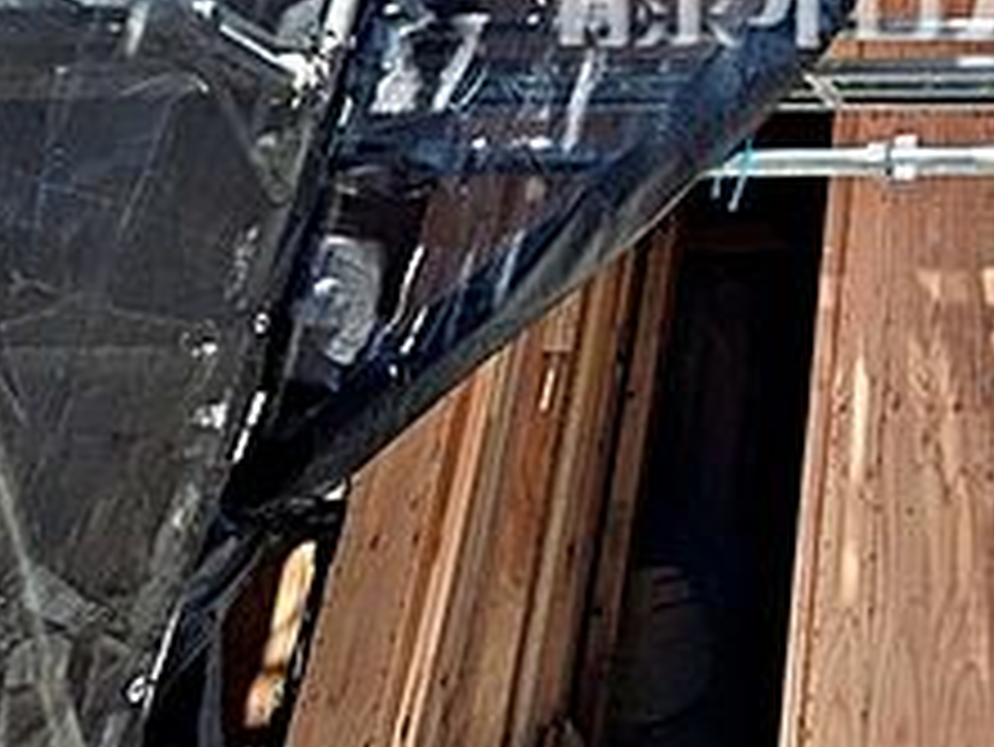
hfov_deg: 41.4
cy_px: -36
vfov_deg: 33.7
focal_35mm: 38
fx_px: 1092
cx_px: 1030
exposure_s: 1/1174
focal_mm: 1.83
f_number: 2.2
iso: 44
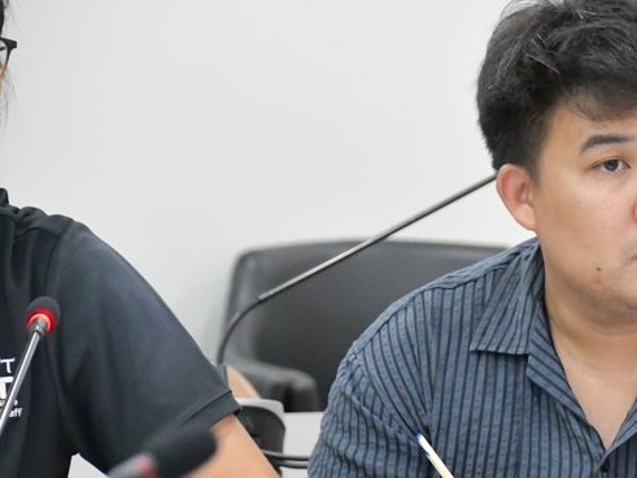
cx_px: 663
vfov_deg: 4.3
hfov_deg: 5.7
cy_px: 318
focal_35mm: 349
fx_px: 6421
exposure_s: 1/125
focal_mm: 116
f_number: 5.6
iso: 9000
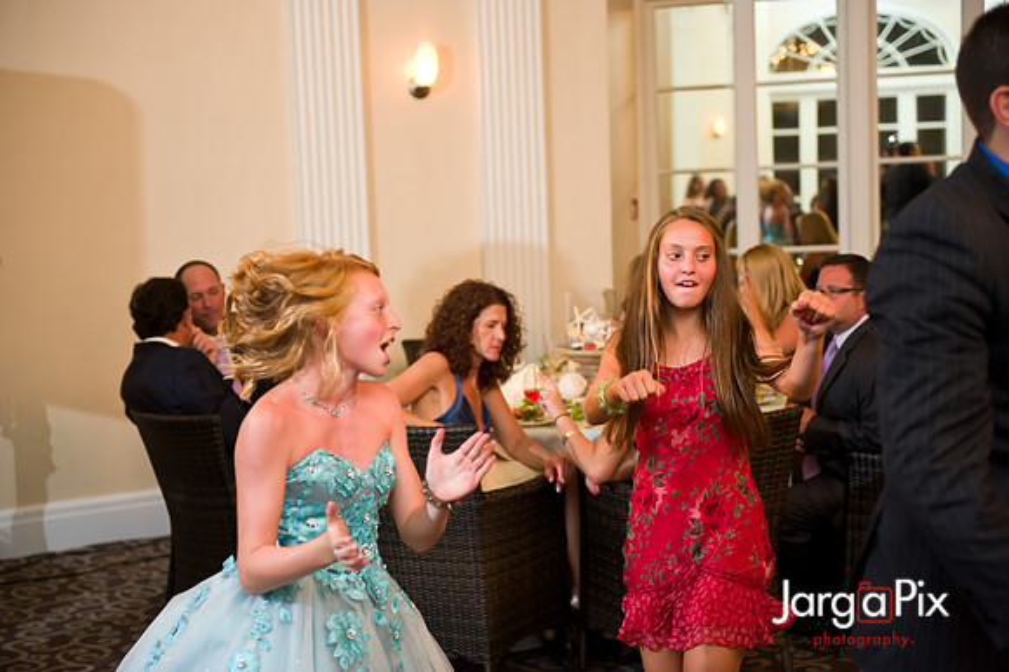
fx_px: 1681
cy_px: 336
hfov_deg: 33.4
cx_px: 504
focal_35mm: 60
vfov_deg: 22.6
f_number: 3.2
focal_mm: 60
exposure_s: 1/125
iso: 1600
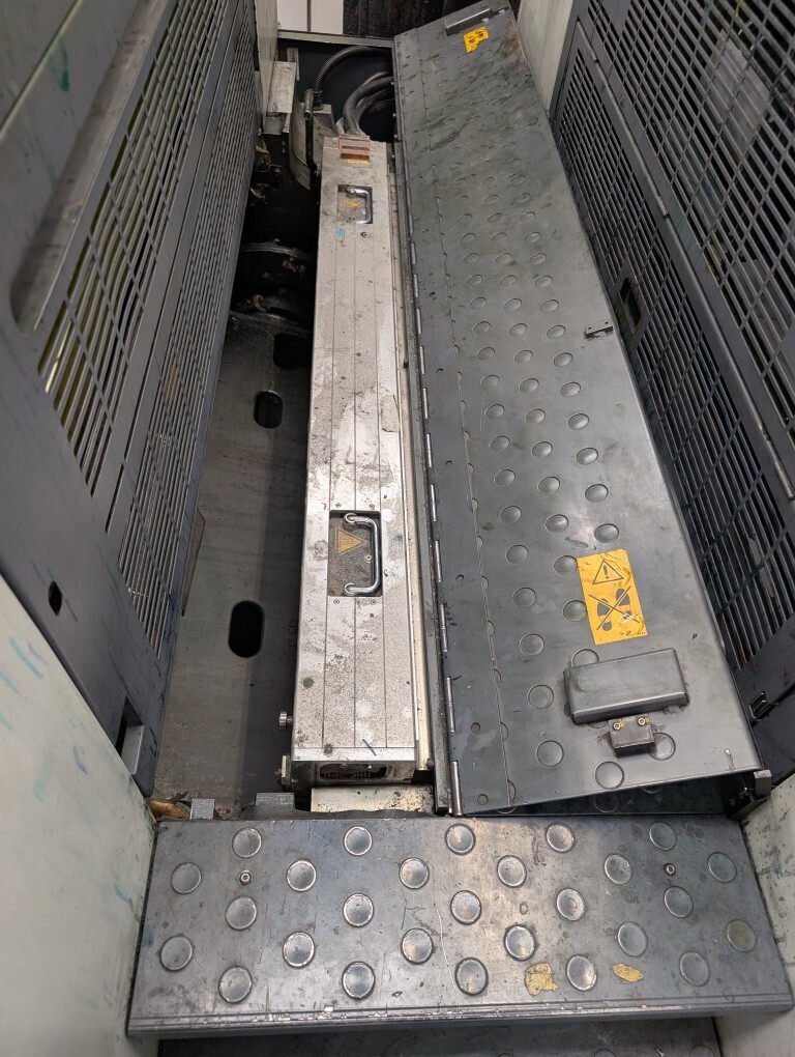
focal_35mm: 24
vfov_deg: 71.5
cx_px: 398
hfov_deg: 56.9
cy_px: 528
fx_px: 733
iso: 19
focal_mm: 6.9
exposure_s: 1/25.1
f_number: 1.68
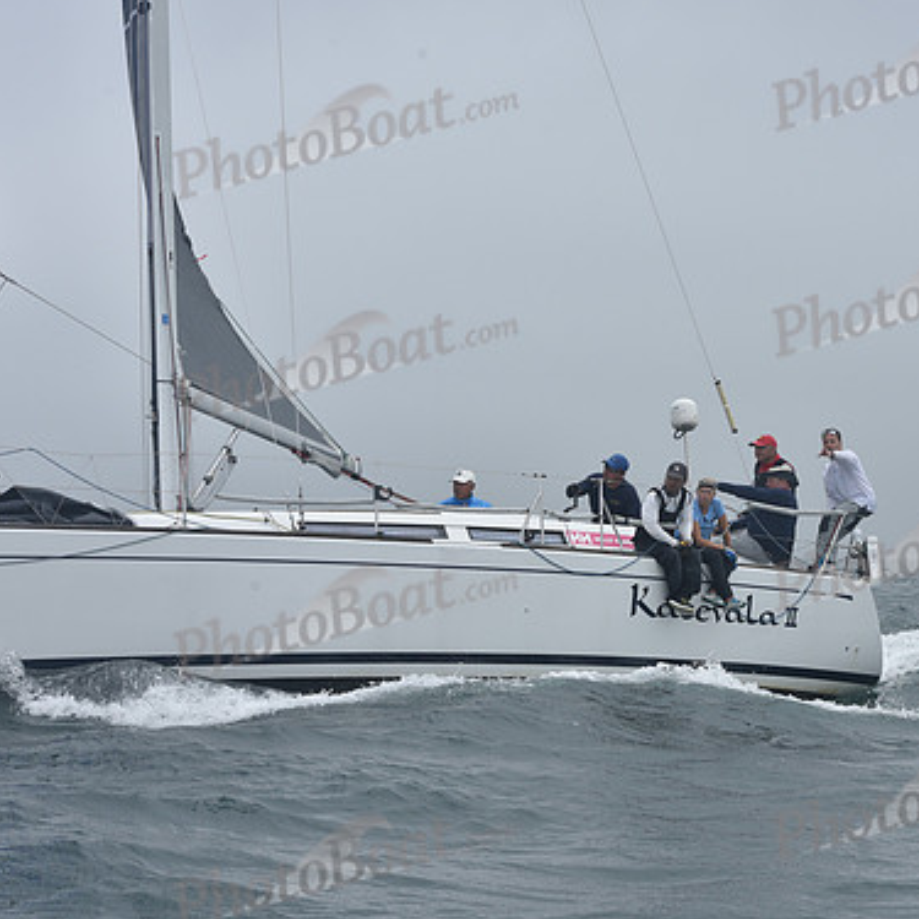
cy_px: 455
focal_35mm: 92
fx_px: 2763
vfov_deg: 18.9
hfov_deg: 18.8
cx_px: 647
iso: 250
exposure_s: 1/800
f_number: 10
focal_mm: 70
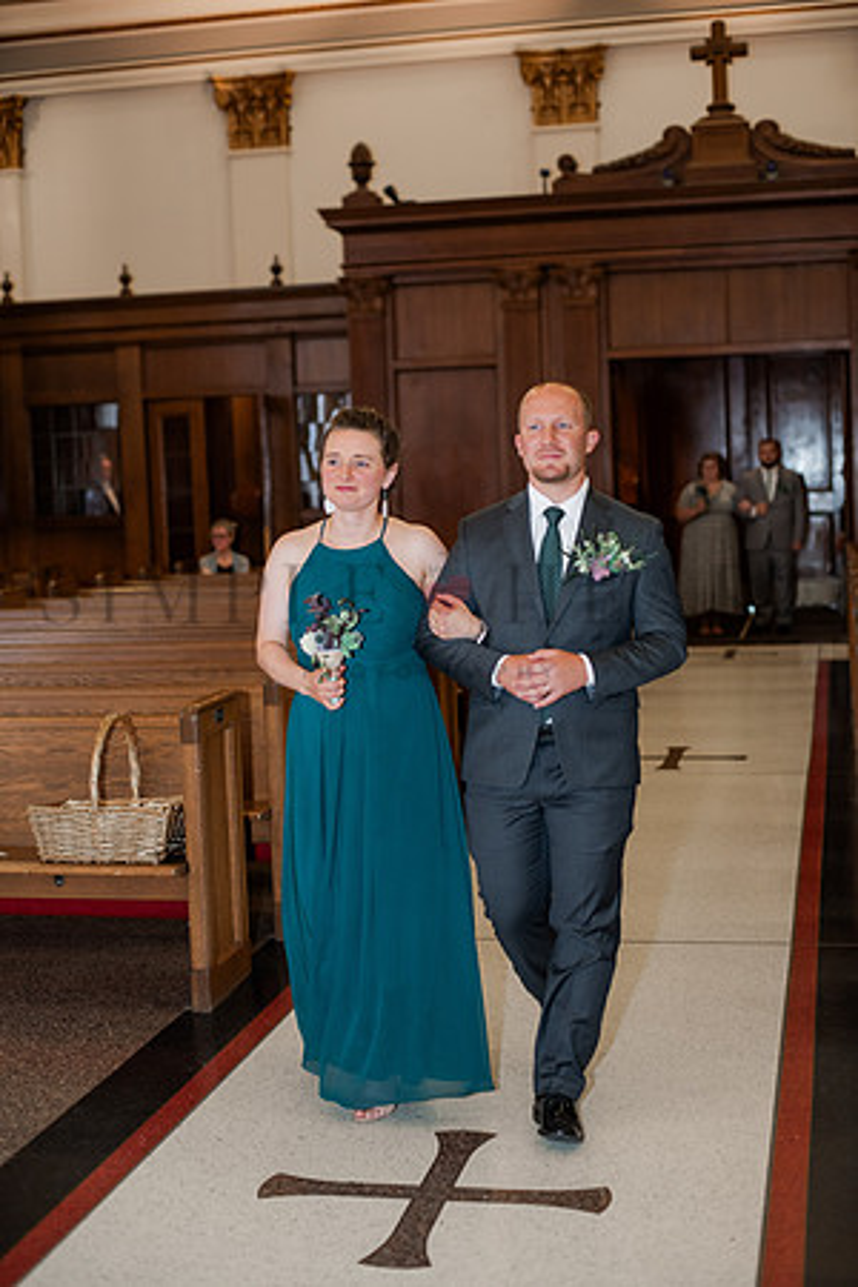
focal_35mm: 50
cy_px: 644
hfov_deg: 27.0
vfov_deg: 39.6
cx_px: 429
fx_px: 1787
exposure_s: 1/125
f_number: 2.8
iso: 500
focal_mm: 50
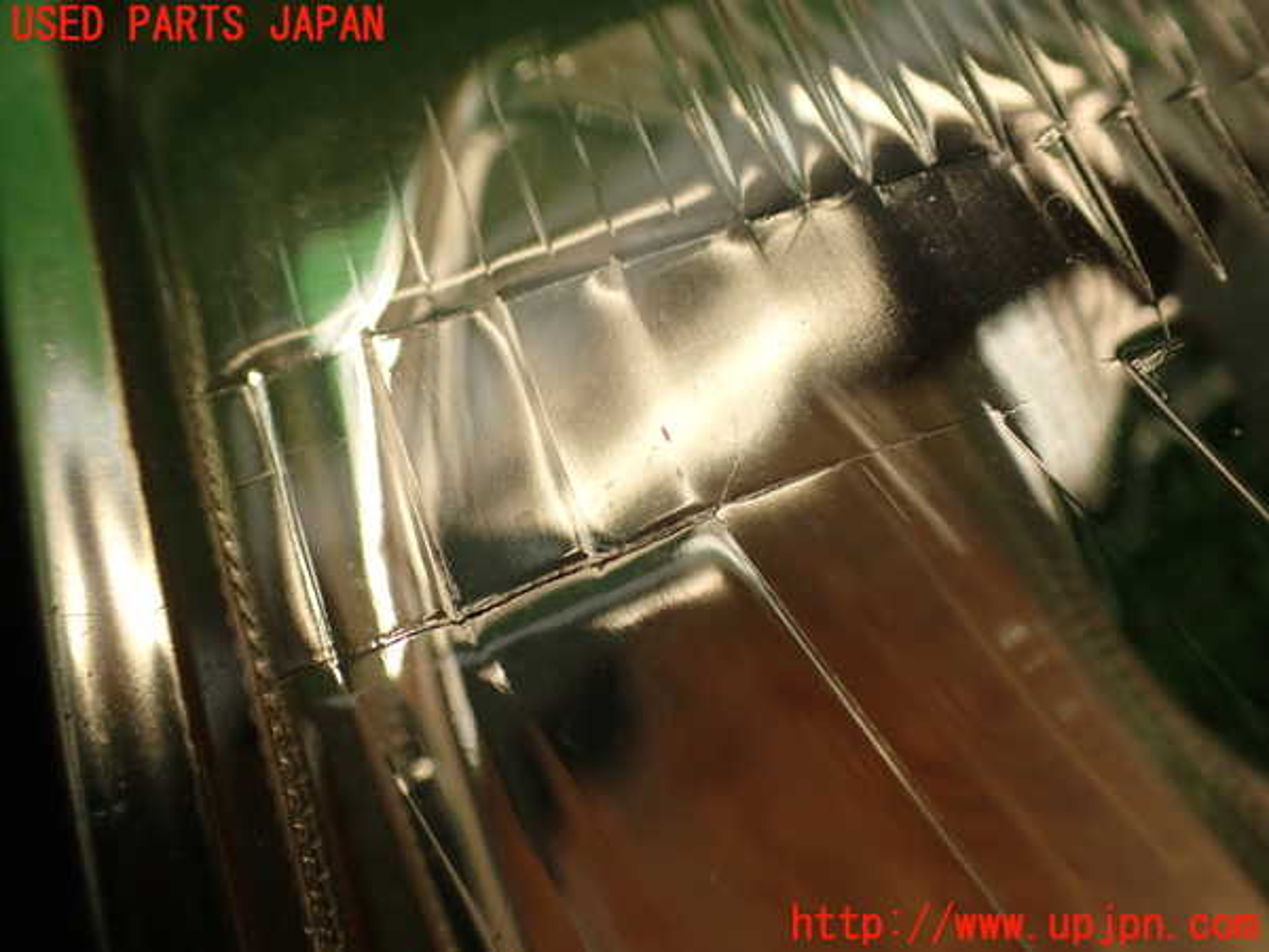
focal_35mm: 32
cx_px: 634
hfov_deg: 56.8
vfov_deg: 44.2
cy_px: 476
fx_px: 1173
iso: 100
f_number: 2.4
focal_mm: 5.79
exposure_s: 1/60
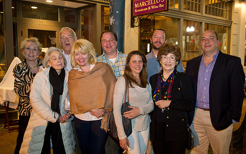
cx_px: 124
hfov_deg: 51.6
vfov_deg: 33.5
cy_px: 79
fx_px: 255
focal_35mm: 38
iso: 2500
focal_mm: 34
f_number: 2.8
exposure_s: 1/60
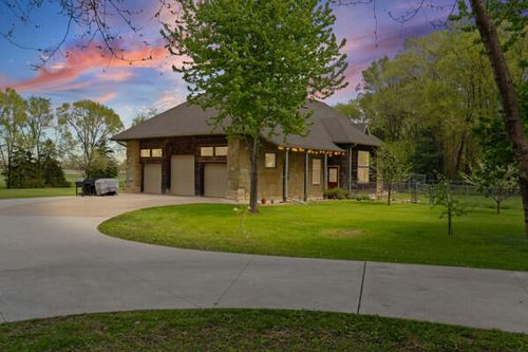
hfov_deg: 59.5
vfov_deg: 41.7
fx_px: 462
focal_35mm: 32
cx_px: 264
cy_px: 176
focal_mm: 31.5
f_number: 16
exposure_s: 1/15
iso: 160
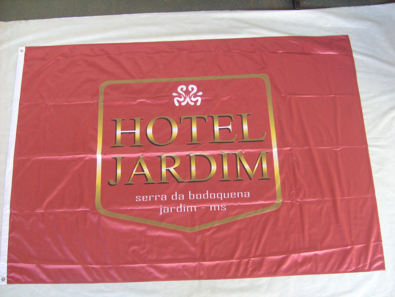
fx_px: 399
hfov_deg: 52.6
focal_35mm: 35
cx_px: 198
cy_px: 148
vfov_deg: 40.7
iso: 80
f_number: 2.8
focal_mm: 5.8
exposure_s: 1/90
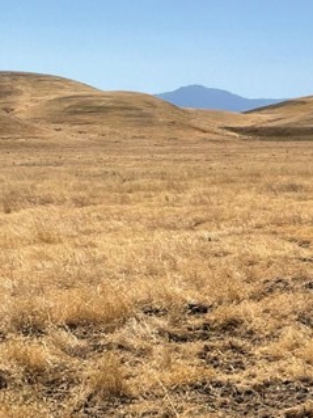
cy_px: 267
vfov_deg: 21.0
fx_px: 1122
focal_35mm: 93
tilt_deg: -0.7
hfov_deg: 15.7
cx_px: 267
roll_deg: +2.2
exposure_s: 1/1984
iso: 16
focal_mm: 3
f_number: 1.8
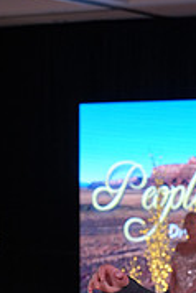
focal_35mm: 202
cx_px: 301
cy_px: 405
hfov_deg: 6.7
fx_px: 1646
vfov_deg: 9.9
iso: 1000
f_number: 4
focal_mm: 62
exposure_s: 1/400
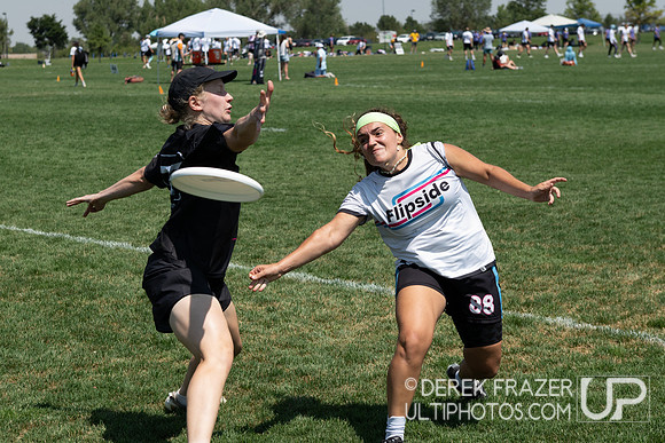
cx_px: 302
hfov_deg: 21.9
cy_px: 174
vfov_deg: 14.7
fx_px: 1715
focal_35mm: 93
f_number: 5.6
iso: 450
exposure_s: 1/2500
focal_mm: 70
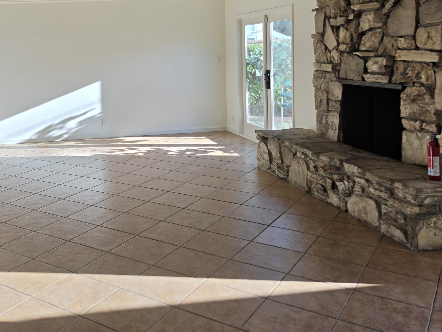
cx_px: 101
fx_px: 472
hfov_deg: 47.9
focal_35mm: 37
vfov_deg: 37.8
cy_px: 88
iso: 10
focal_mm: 6.5
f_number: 1.4
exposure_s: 1/219
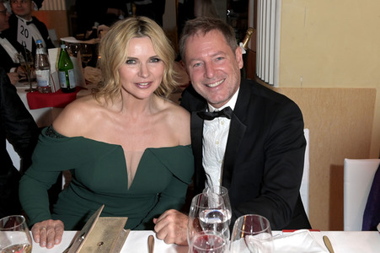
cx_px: 190
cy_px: 126
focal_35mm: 34
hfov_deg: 55.8
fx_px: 359
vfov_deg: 38.8
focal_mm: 34
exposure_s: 1/125
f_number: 5.6
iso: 3200
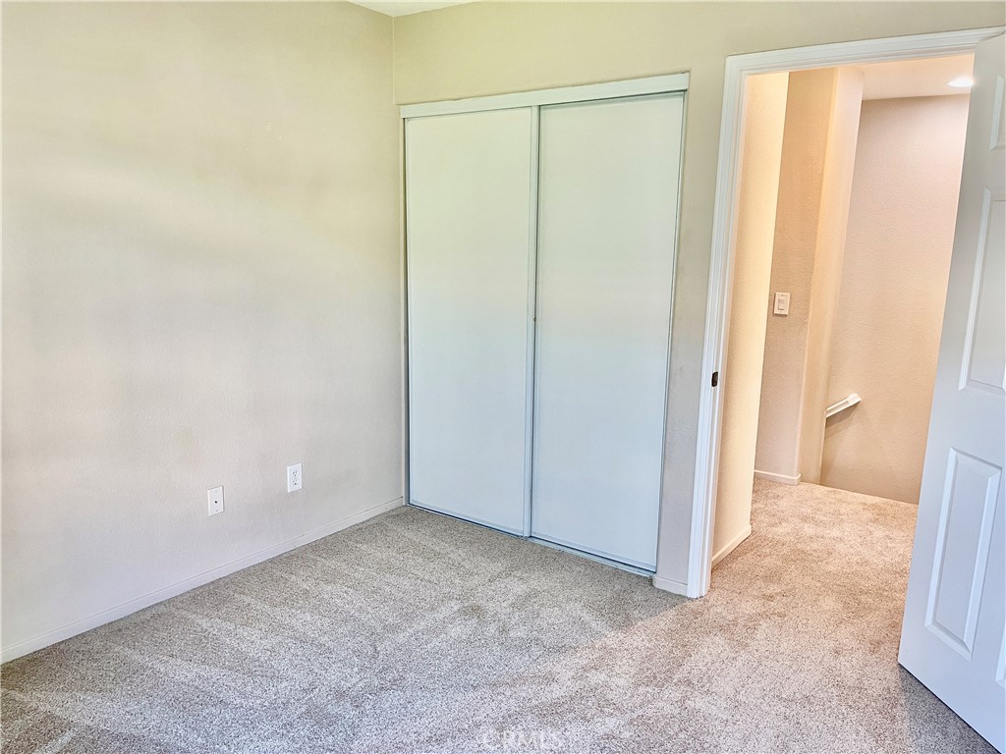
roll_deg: -1.4
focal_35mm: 25
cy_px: 377
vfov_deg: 54.9
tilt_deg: -11.3
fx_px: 727
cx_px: 503
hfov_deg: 69.4
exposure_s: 1/60
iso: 125
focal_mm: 5.1
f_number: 1.6
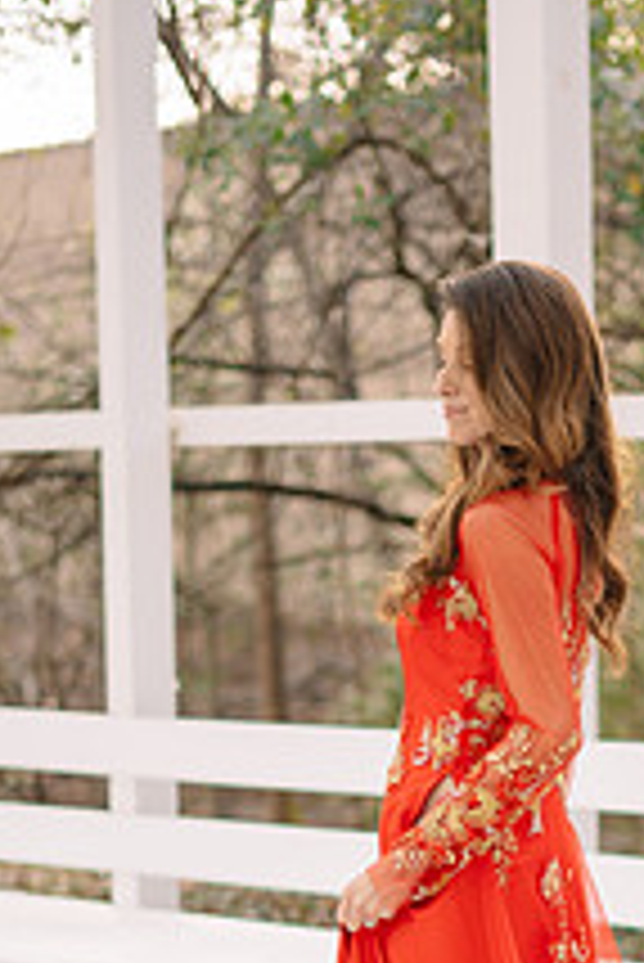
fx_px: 2813
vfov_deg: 19.0
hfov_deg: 13.0
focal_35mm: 105
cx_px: 522
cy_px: 909
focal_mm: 50
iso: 50
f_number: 1.8
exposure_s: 1/160
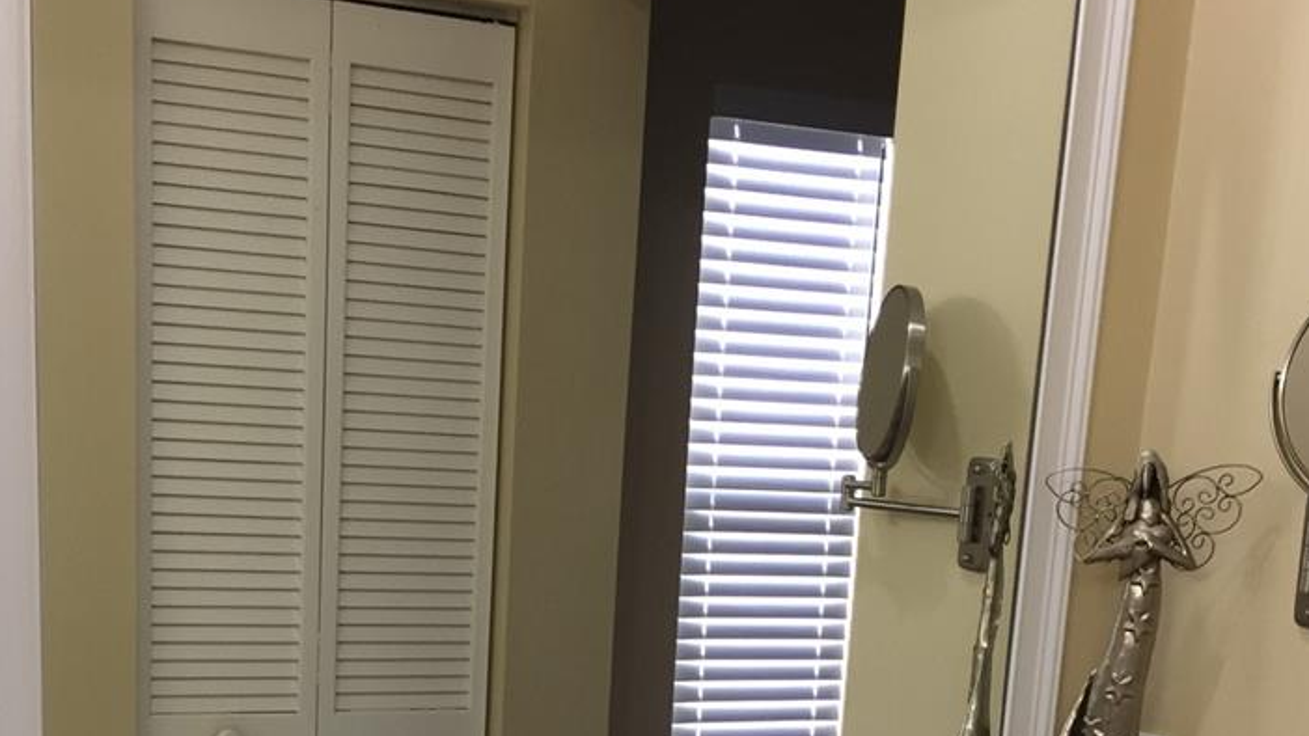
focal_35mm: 54
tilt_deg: -12.7
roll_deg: -2.5
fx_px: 1874
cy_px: 820
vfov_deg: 21.1
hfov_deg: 38.5
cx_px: 593
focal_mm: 4.15
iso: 64
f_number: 2.2
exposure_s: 1/30
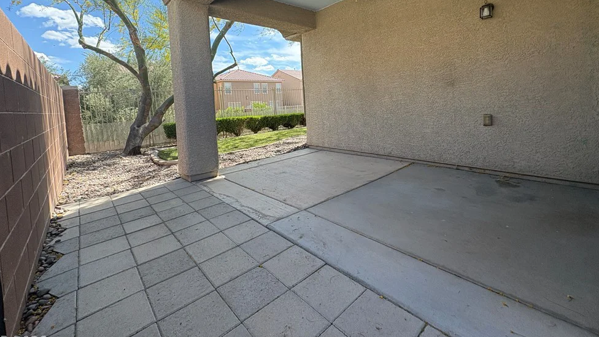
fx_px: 254
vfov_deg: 65.5
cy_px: 115
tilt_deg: -3.1
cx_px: 295
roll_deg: +3.4
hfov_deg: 99.4
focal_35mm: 16
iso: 64
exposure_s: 1/669
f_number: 2.2
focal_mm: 2.22
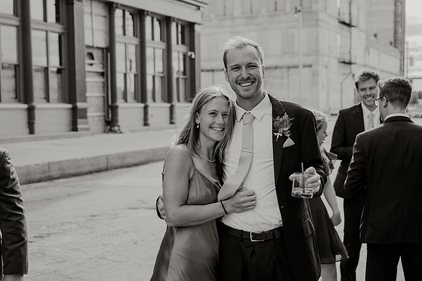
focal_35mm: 50
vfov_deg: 26.8
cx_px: 206
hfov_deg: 39.4
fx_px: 589
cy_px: 143
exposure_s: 1/400
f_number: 4
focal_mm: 49
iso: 100
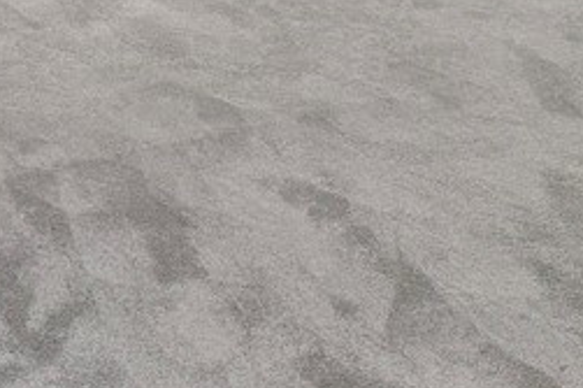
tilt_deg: -4.0
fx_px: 1651
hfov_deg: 19.3
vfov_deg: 11.6
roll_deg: +0.5
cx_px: -30
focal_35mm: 102
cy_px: -474
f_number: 1.78
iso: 160
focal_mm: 6.76
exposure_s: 1/148
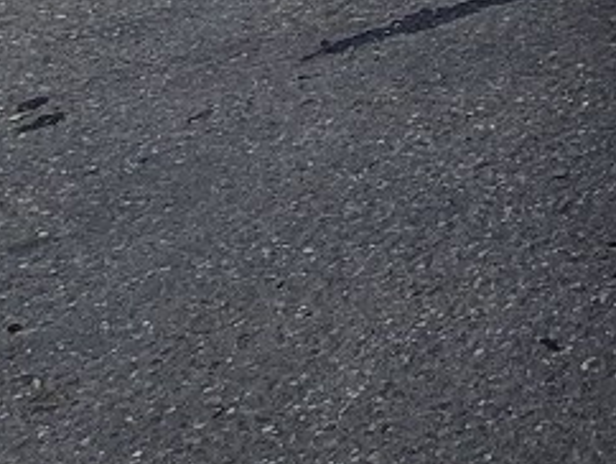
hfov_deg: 13.7
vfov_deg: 12.9
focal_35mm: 103
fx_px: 1835
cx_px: 1474
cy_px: -395
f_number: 2.2
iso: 40
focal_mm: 1.74
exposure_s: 1/1667
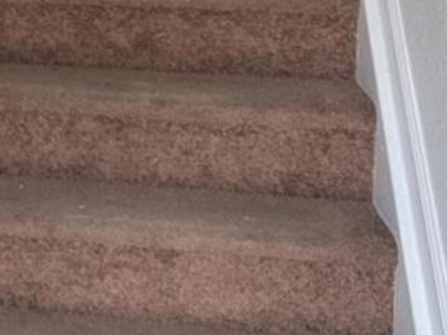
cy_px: -27
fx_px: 1575
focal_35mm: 122
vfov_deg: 12.0
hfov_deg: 13.9
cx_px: -414
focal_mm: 6.7
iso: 80
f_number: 1.8
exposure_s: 1/120
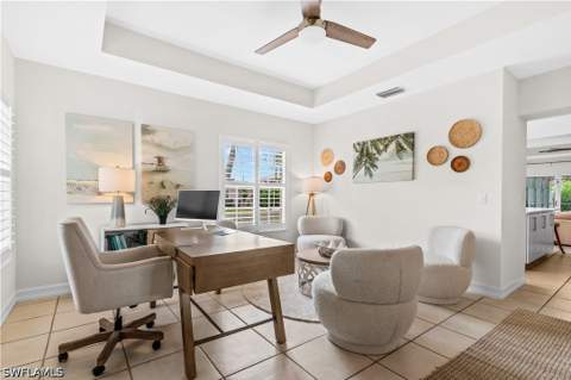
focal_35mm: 17
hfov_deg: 93.3
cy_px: 190
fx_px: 269
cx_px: 286
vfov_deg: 70.3
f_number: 10
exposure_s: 1/15
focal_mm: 17
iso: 320
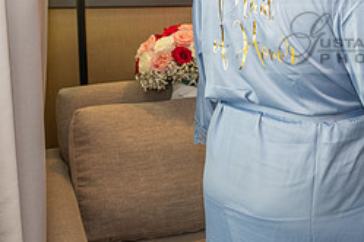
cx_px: 393
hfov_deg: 31.8
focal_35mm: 56
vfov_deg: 23.7
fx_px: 566
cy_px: 39
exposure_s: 1/100
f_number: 4.5
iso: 500
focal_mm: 24
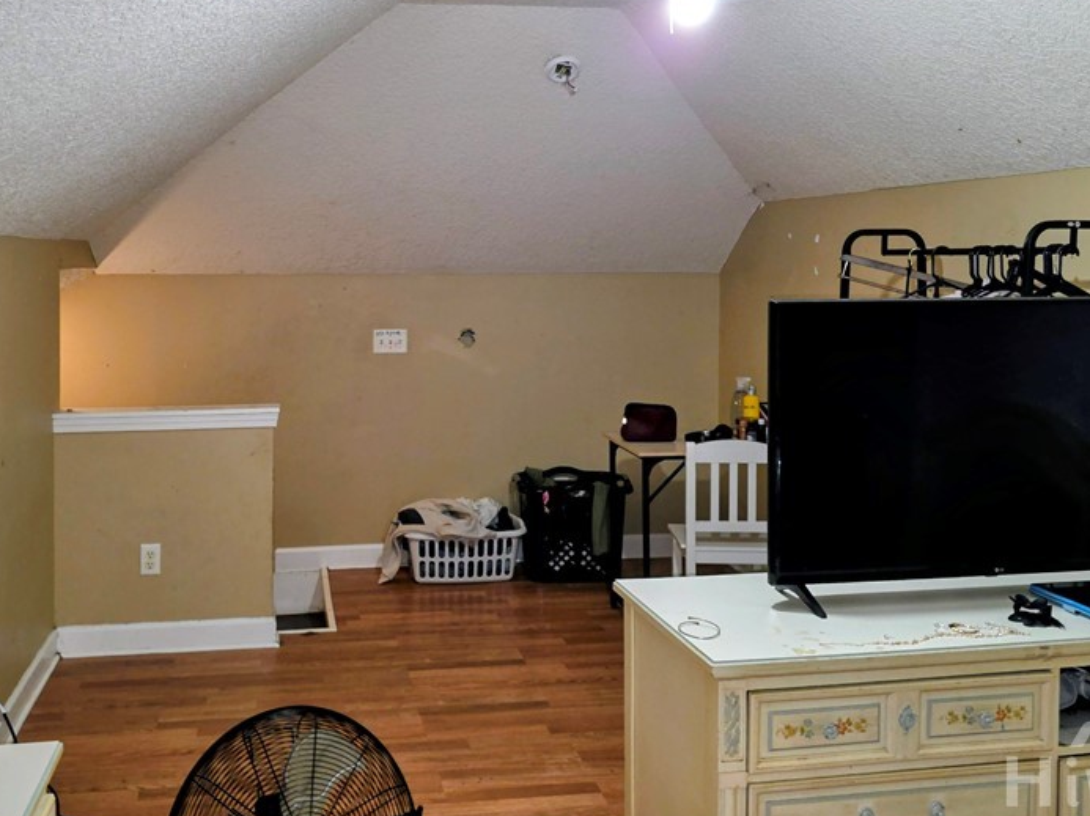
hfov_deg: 53.5
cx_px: 417
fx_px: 1070
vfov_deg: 41.4
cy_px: 304
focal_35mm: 34
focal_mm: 6.25
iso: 100
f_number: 1.7
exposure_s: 1/24
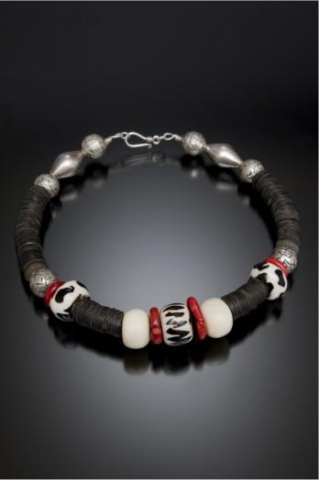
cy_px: 240
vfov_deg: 38.2
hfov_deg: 25.9
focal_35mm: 52
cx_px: 160
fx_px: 693
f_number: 16
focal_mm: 52
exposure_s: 1/60
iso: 200
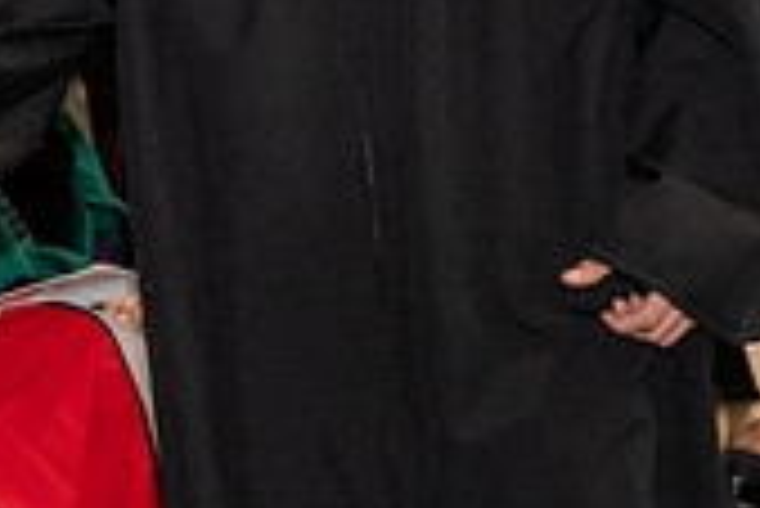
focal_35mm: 240
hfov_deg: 8.5
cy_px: -258
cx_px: -157
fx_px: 5071
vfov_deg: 5.7
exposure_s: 1/200
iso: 2500
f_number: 5
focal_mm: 70
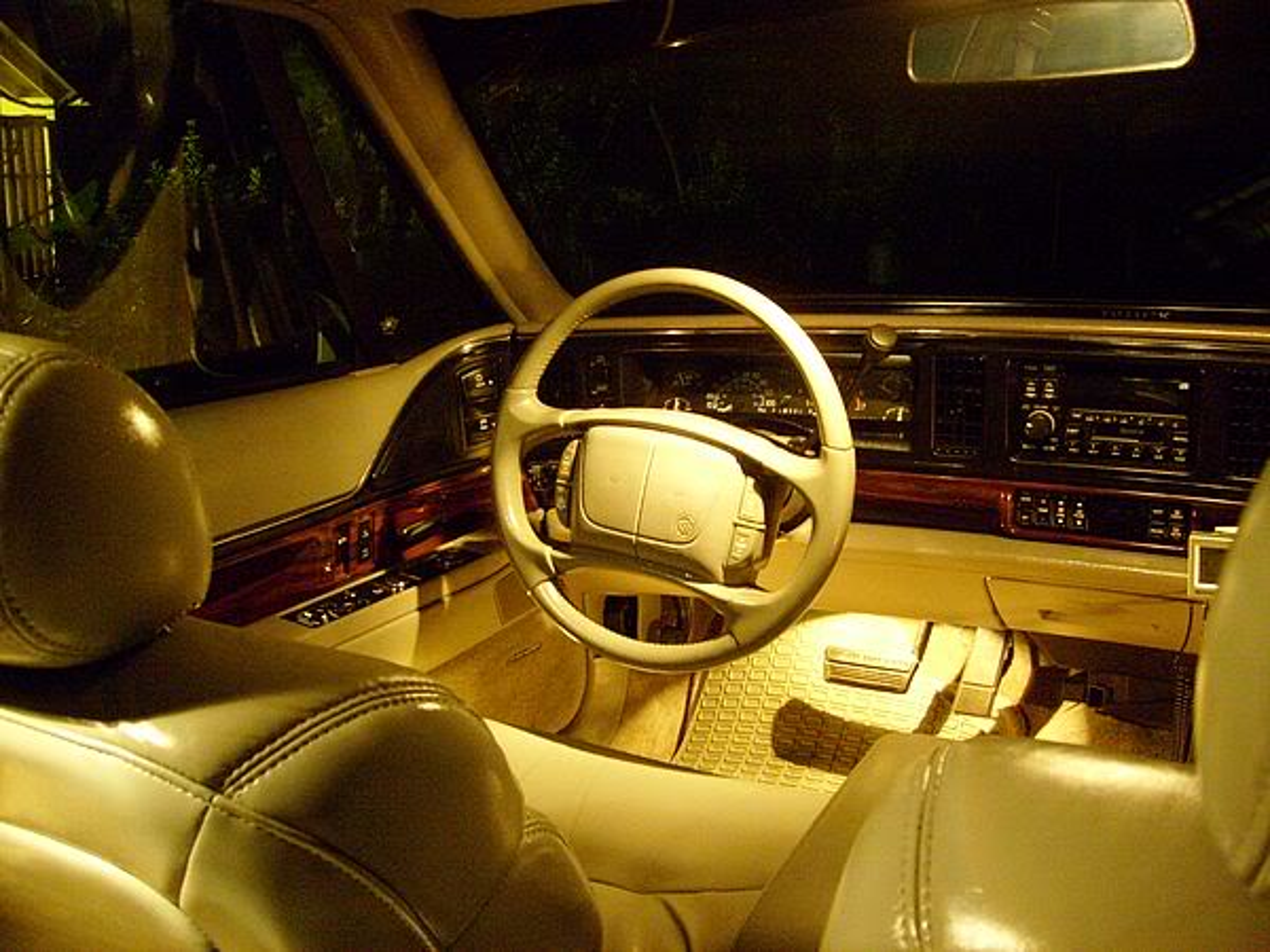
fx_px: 1284
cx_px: 635
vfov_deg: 40.7
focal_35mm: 35
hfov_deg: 52.6
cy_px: 476
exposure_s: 4
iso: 400
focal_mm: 5.8
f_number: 2.8
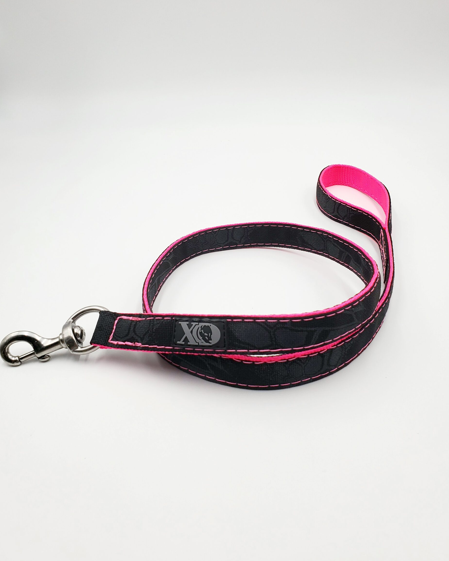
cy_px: 267
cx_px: 225
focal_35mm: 28
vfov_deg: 62.2
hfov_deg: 51.5
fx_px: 465
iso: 50
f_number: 2.4
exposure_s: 1/179
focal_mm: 4.3
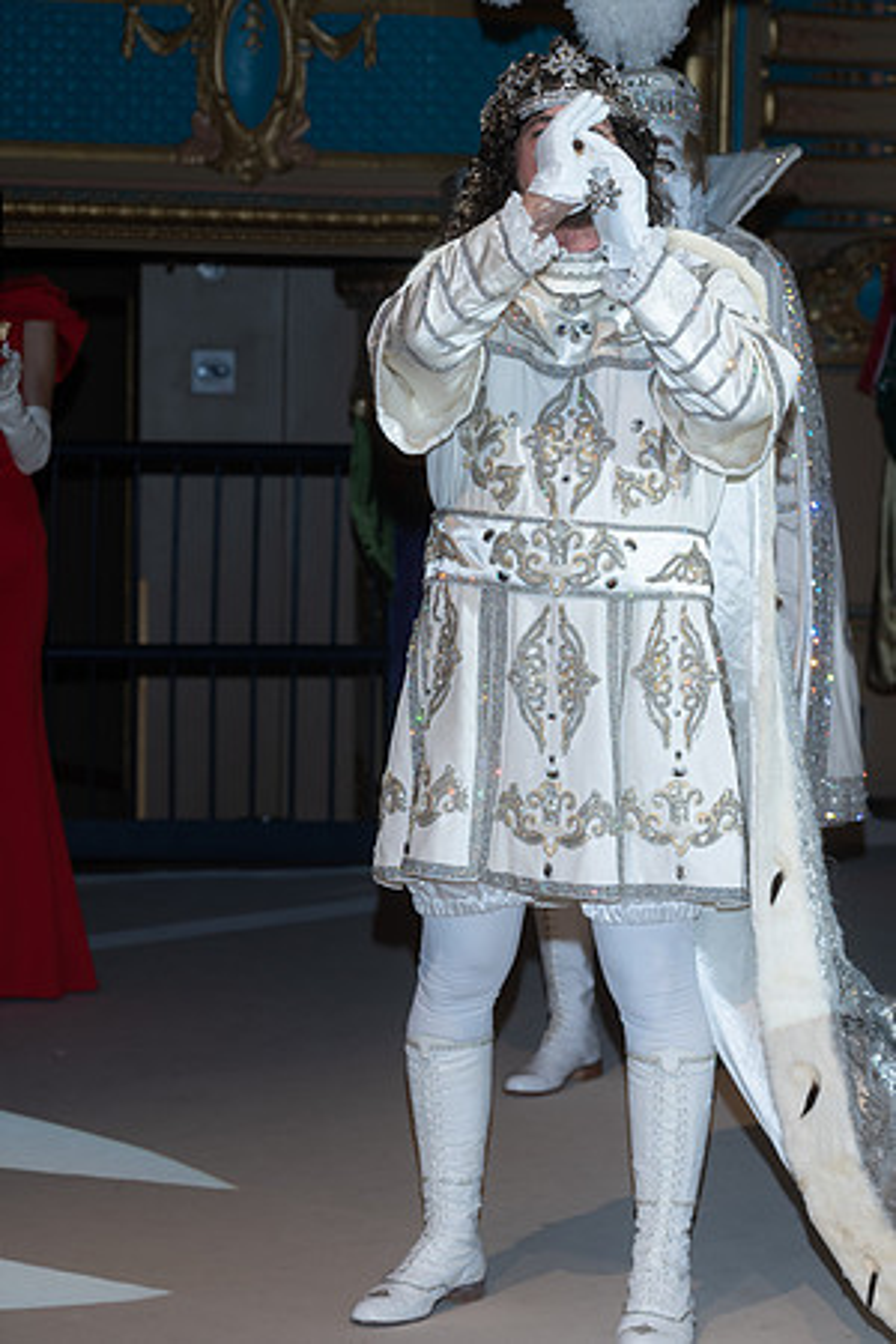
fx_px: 4218
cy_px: 672
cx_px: 448
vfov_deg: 18.1
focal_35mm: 113
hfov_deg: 12.1
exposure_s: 1/160
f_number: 5.6
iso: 320
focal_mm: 113
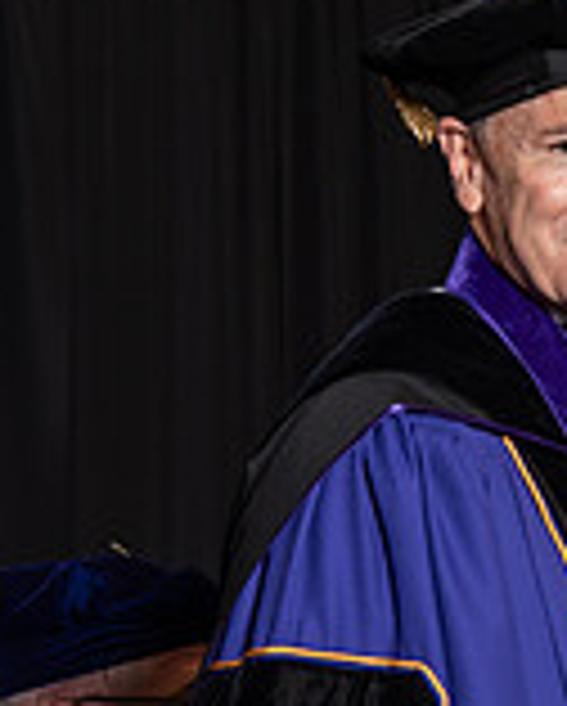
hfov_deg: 5.7
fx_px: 5653
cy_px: 335
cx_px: 918
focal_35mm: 270
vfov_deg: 7.2
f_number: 5
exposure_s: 1/200
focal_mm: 78
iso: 1000
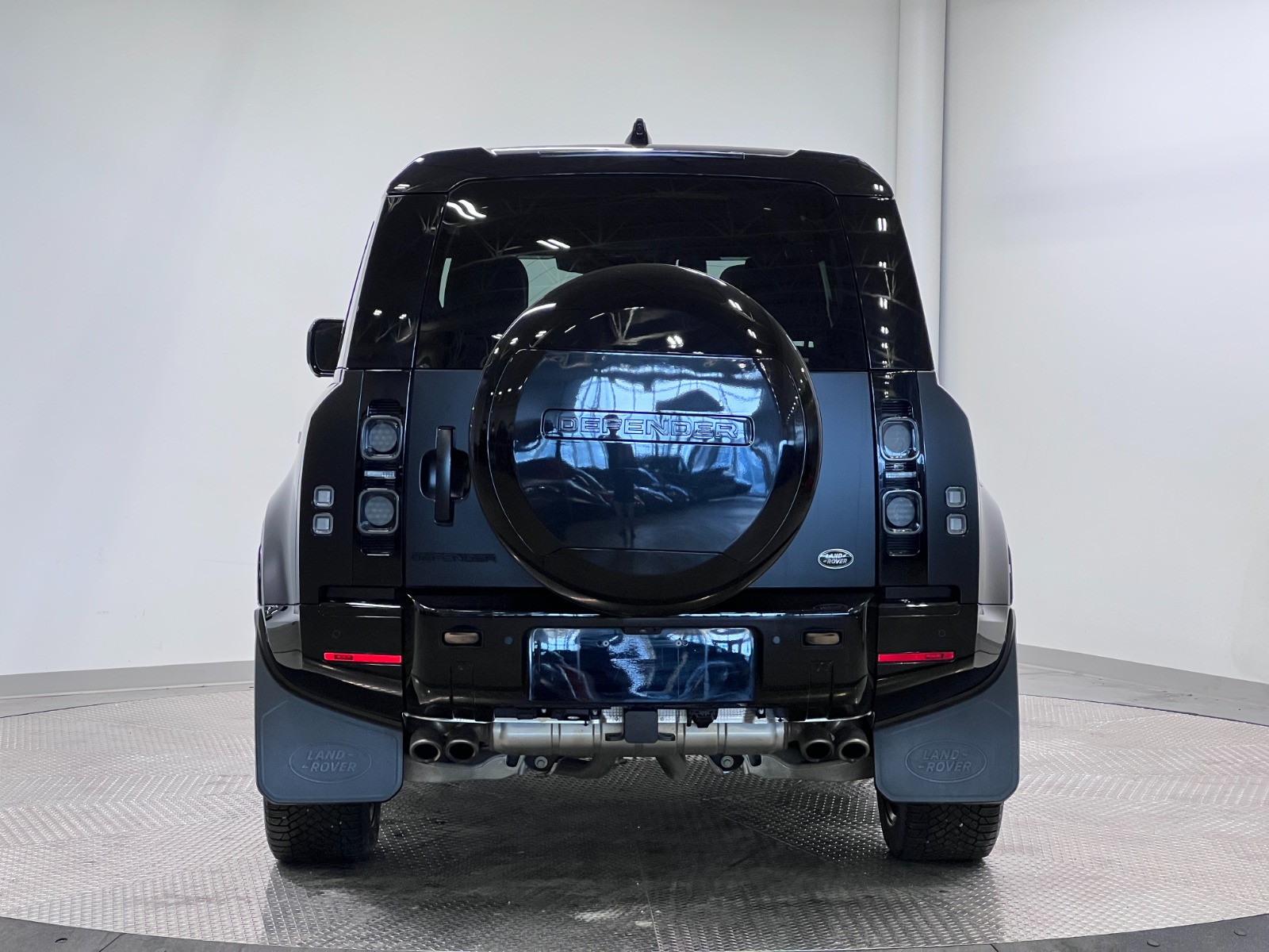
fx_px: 2823
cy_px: 476
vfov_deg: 19.1
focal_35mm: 77
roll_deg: +0.0
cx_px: 634
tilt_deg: -1.9
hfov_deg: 25.3
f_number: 2.8
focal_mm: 9
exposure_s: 1/120
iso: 160
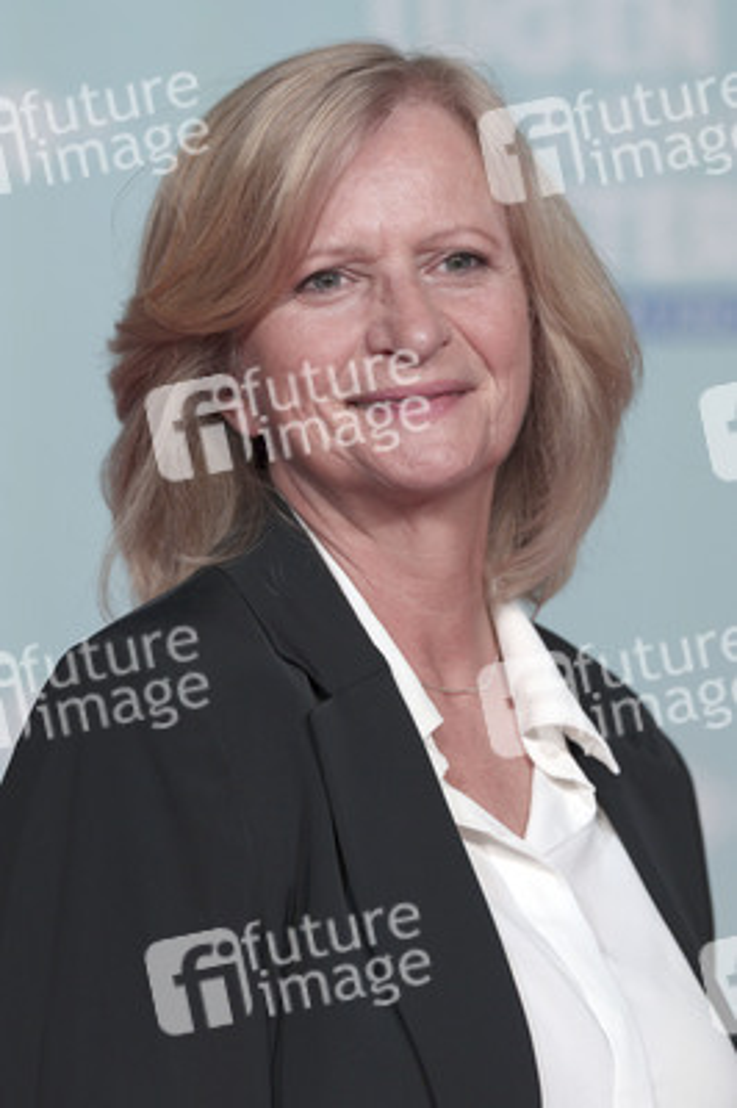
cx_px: 368
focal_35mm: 164
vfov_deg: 12.5
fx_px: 5045
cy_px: 554
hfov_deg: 8.4
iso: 500
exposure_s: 1/250
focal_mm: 164
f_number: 4
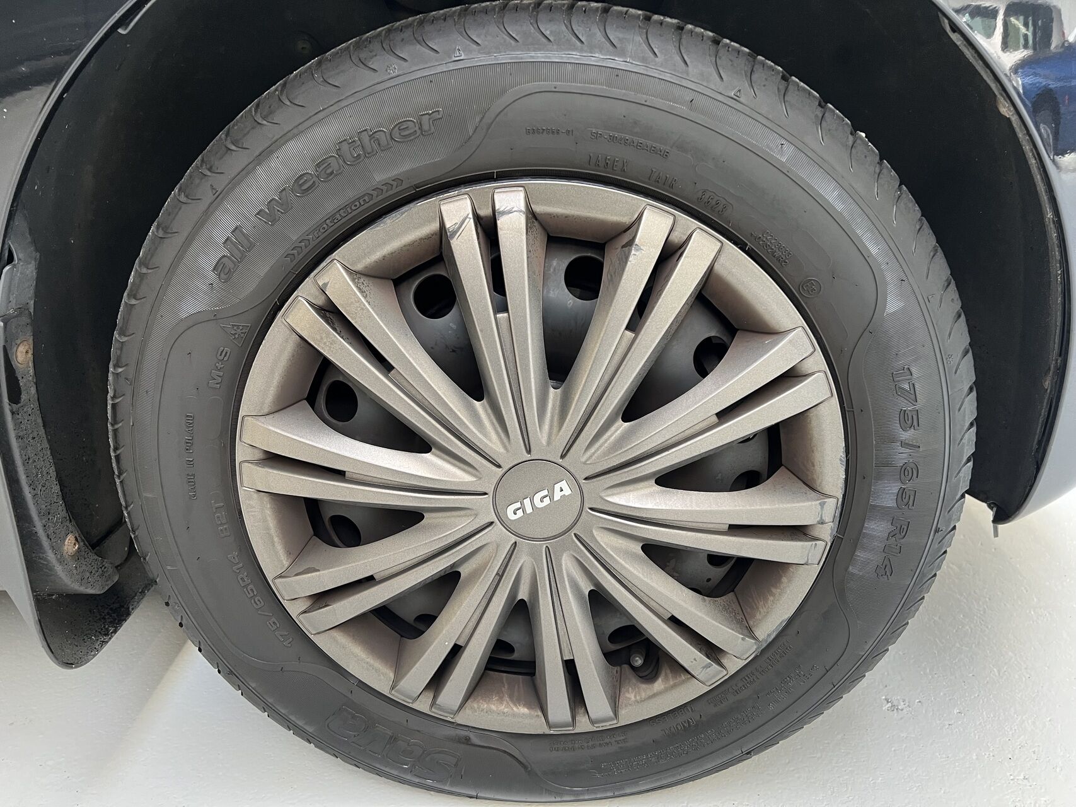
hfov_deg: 67.3
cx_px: 538
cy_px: 404
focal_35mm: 26
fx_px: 808
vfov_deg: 53.1
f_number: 1.5
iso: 160
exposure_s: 1/50
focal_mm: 5.7
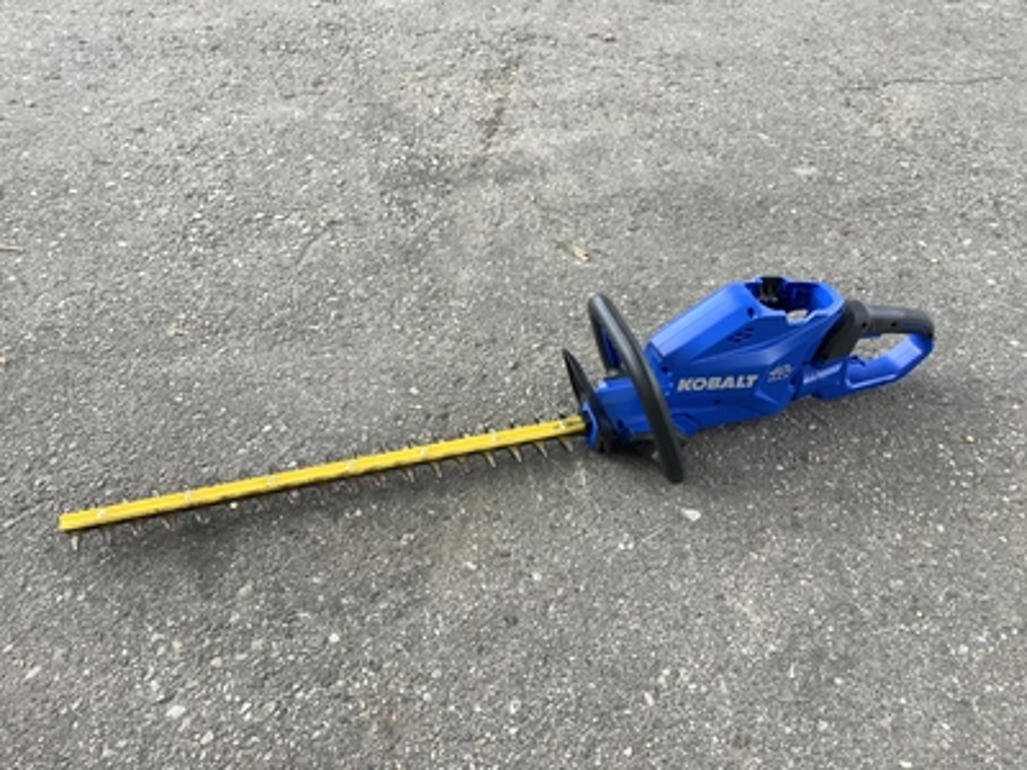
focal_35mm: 31
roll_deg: -6.9
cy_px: 385
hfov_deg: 58.4
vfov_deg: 45.4
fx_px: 920
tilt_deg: -43.1
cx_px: 514
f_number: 2.4
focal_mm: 3.3
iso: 40
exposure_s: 1/120
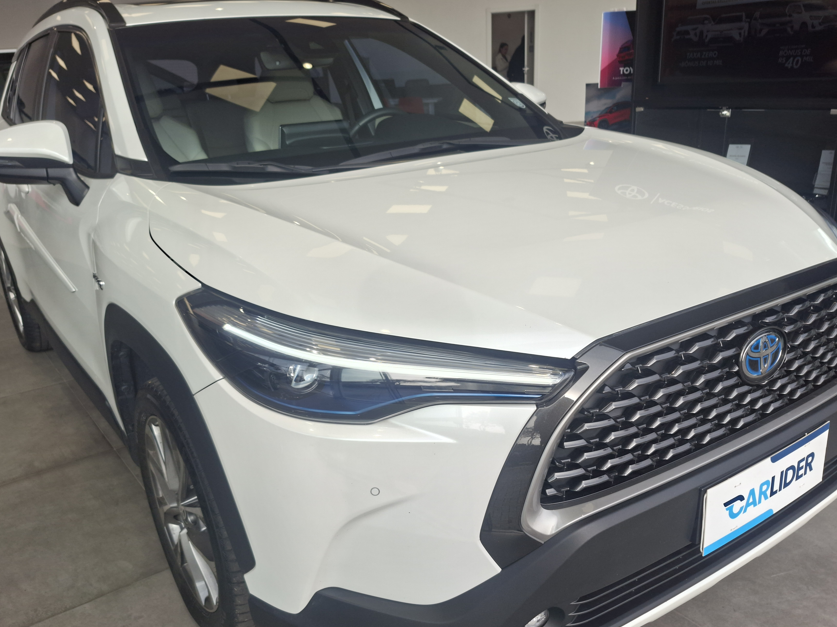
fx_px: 701
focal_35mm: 29
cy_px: 345
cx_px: 403
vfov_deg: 48.2
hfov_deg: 61.6
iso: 50
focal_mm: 5.54
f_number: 1.8
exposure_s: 1/538
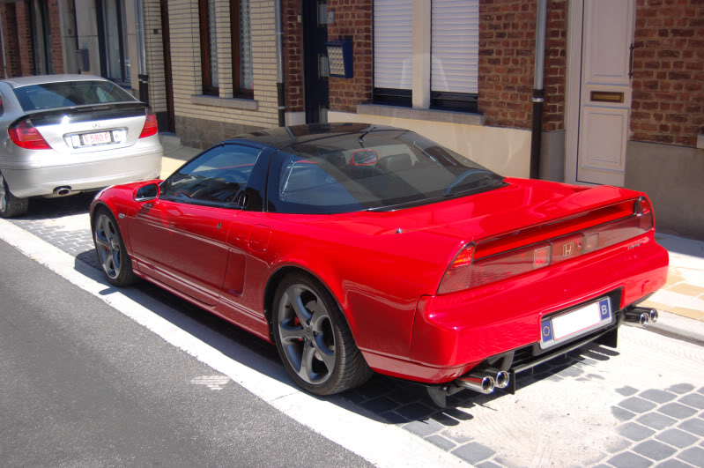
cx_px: 352
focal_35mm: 42
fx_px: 820
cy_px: 234
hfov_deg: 46.4
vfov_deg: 31.8
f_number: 4.2
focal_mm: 28
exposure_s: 1/800
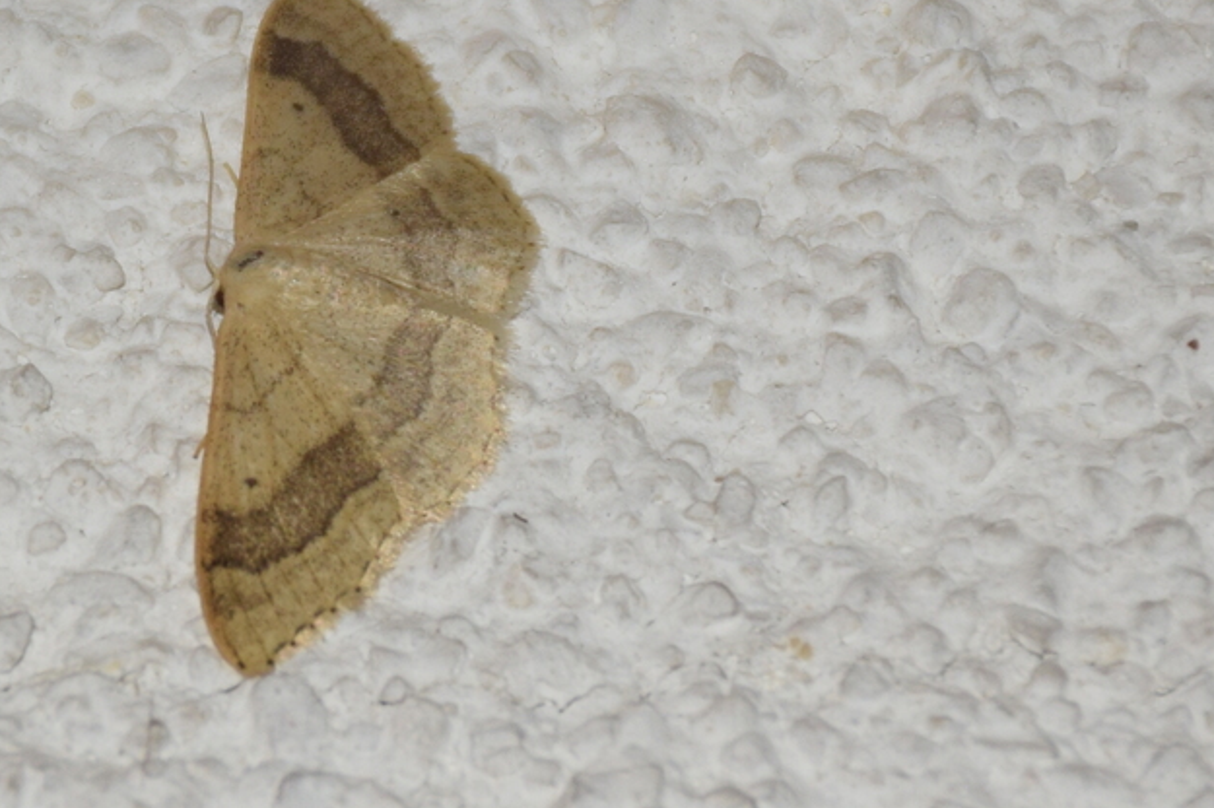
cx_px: 434
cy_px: 344
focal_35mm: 323
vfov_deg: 4.3
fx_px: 10886
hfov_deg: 6.4
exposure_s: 1/60
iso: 320
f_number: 5.6
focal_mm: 140
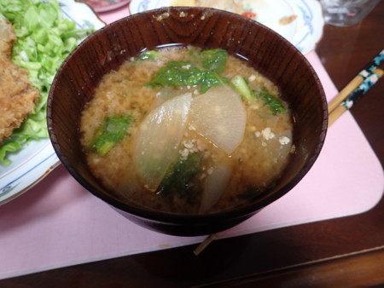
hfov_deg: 69.4
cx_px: 192
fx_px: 277
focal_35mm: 25
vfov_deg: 54.9
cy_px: 144
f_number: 2
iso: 200
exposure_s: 1/25
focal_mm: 4.5
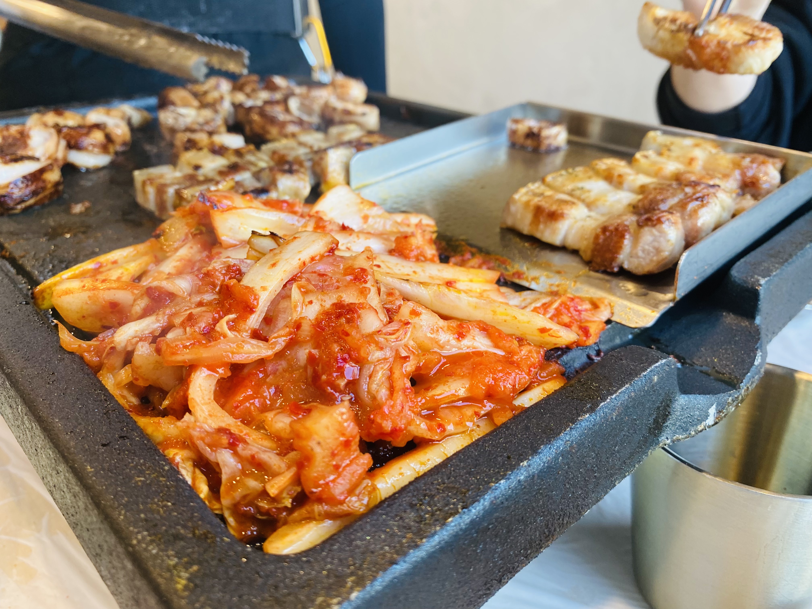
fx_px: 586
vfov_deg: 54.9
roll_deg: +1.9
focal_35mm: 25
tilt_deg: -25.4
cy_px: 304
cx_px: 406
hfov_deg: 69.4
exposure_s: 1/120
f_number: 1.8
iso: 125
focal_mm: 4.25
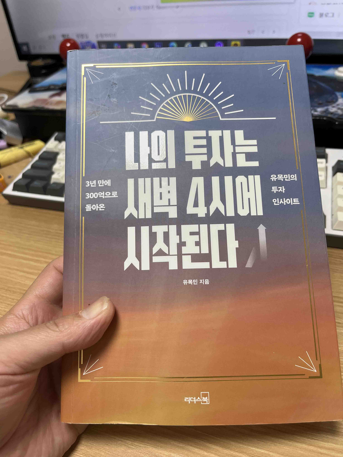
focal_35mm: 26
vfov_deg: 67.3
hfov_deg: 53.1
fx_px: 344
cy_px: 228
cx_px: 172
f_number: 1.6
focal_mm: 5.1
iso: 80
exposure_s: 1/110
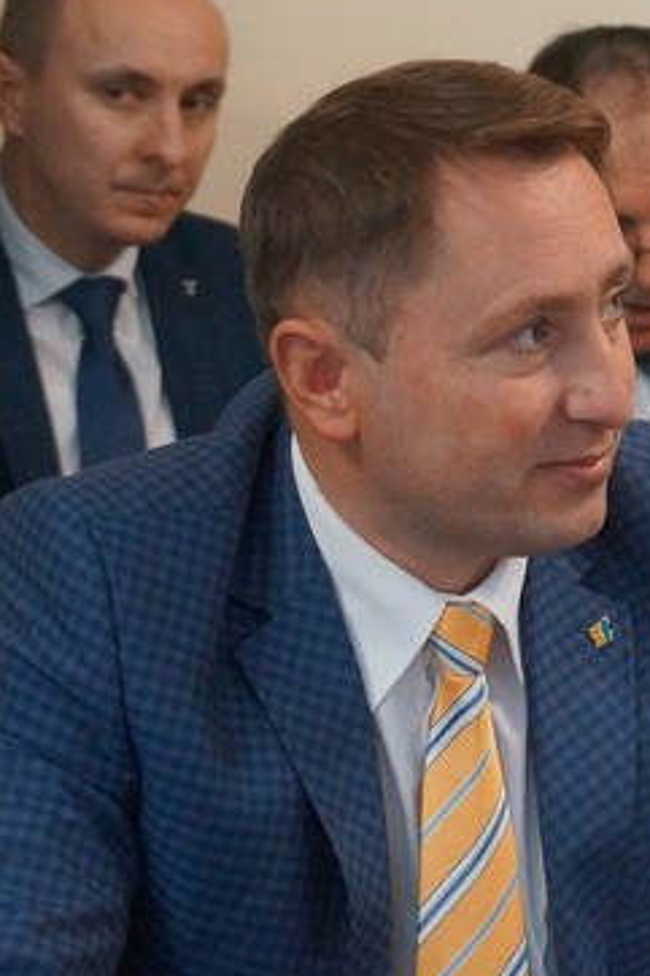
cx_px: 995
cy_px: 477
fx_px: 4039
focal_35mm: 149
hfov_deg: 9.0
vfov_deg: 13.8
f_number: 4.5
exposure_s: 1/160
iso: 3200
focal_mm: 40
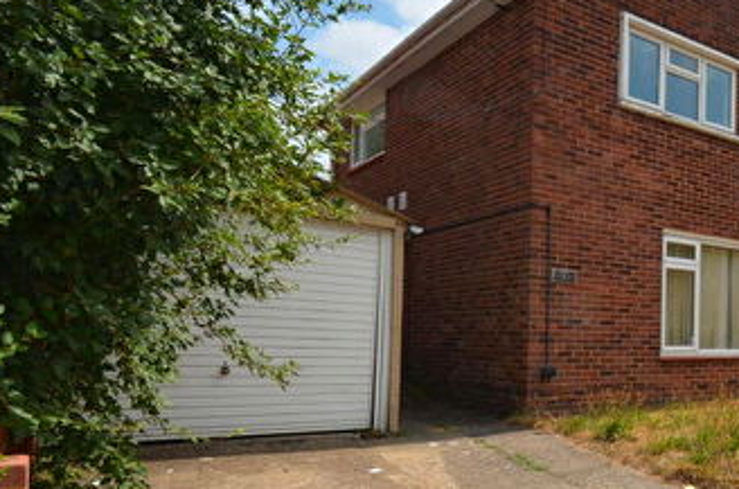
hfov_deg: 49.0
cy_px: 310
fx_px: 655
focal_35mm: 32
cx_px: 728
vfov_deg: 40.6
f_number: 11
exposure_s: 1/200
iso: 100
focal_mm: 10
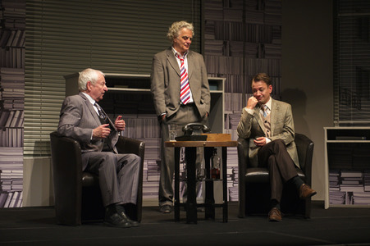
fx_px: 719
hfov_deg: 28.9
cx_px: 185
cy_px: 123
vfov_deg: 19.4
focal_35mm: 70
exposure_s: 1/200
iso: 1600
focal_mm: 70
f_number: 2.8
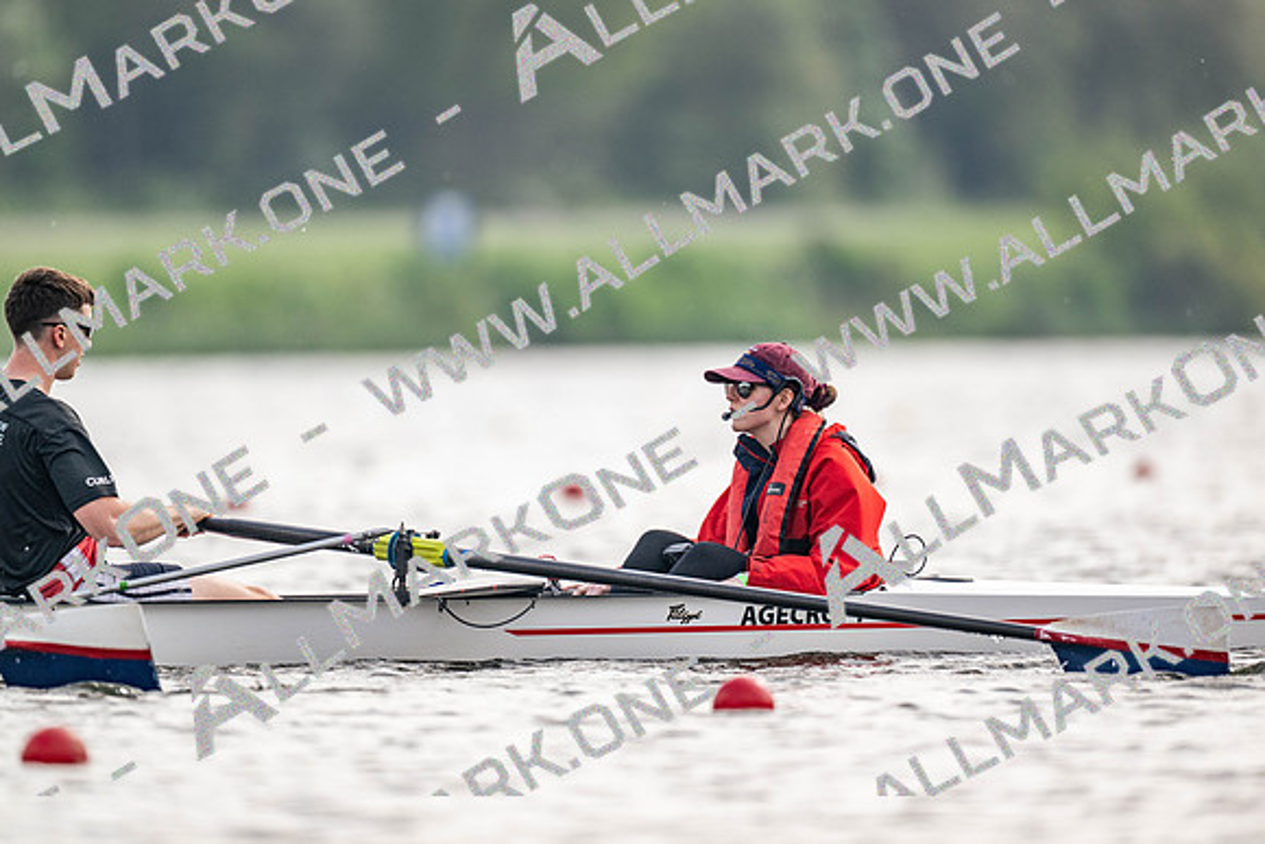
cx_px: 632
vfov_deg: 2.3
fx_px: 21087
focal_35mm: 600
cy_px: 422
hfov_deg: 3.4
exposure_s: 1/2500
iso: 500
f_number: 4
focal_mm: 600
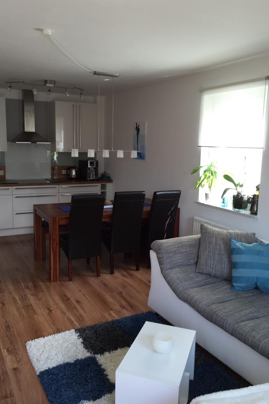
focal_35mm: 31
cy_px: 199
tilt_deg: -9.5
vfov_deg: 60.3
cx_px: 128
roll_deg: -1.5
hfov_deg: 42.3
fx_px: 348
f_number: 2.2
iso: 32
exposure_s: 1/60
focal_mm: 4.15
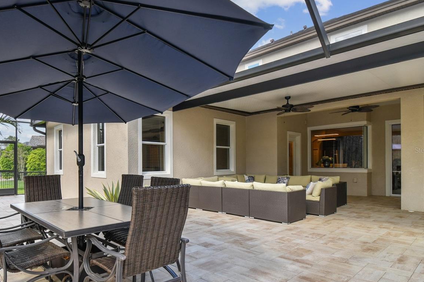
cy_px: 150
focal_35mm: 21
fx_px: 247
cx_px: 151
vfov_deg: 59.4
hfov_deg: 79.3
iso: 100
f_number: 7.1
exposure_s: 1/25
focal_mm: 10
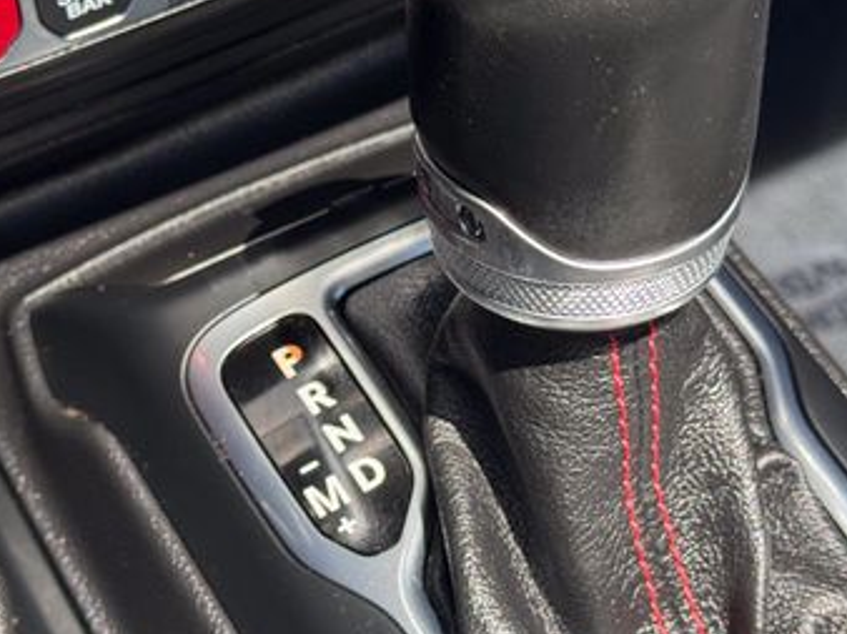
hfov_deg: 21.5
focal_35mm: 91
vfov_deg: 16.2
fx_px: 2225
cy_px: 298
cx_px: 268
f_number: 1.78
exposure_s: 1/731
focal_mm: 6.76
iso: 64
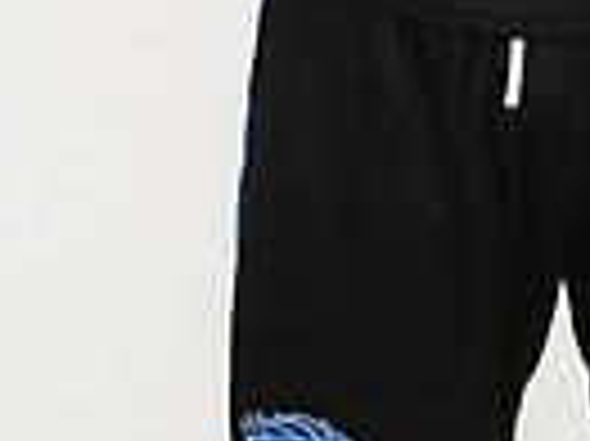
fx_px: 2708
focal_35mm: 159
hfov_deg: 12.3
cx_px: 590
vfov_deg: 8.6
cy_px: -549
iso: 250
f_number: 8
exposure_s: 1/250
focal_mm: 48
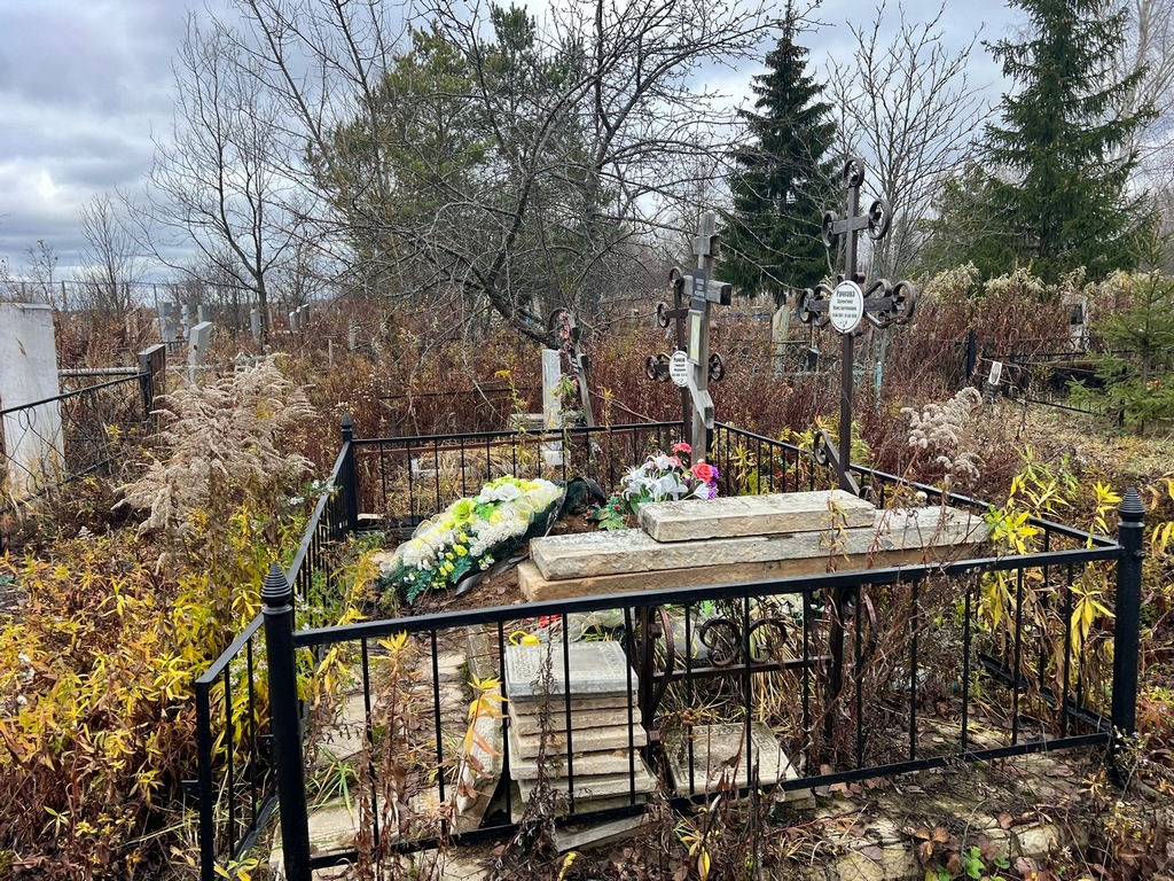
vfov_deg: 53.1
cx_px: 587
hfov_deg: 67.3
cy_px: 440
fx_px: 882
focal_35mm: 26
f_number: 1.5
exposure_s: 1/147
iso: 32
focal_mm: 5.7
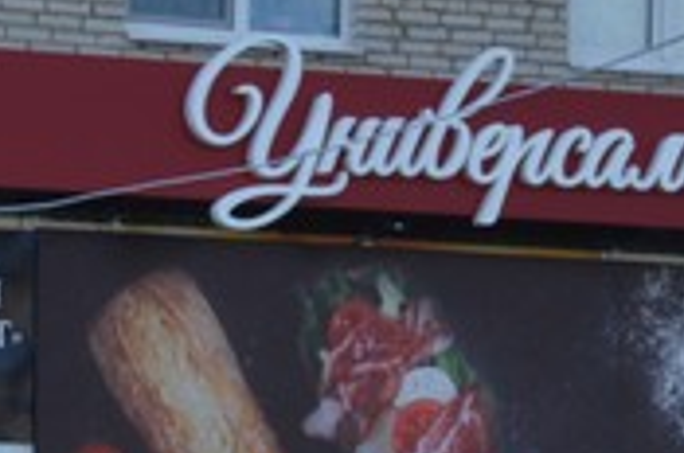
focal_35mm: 305
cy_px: 967
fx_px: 5784
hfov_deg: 6.7
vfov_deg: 4.4
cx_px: -274
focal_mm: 52
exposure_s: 1/320
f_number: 9
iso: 250
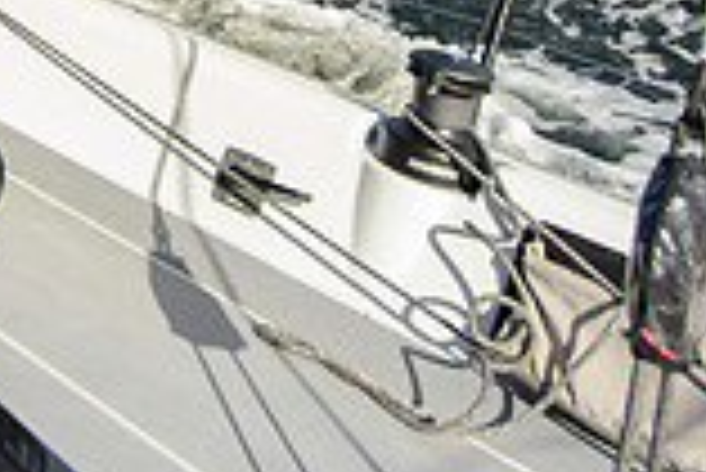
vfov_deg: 19.2
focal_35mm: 59
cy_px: -299
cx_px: -49
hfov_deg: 30.7
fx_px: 1158
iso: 400
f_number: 6.3
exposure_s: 1/1600
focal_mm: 15
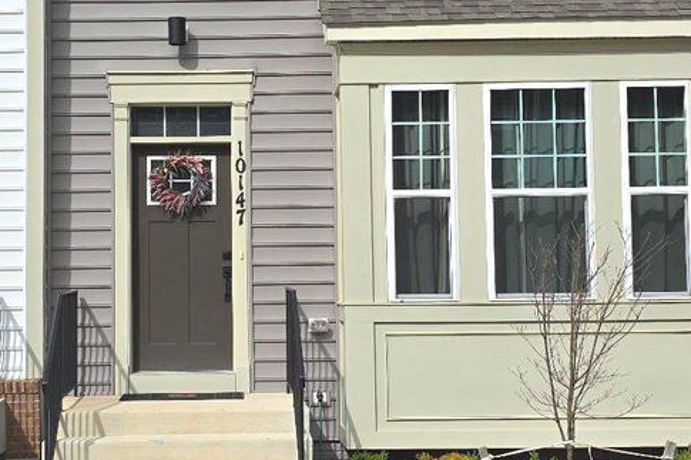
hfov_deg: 28.3
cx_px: 245
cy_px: 191
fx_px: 1362
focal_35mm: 71
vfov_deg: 19.2
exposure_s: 1/1936
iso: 12
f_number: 1.7
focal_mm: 6.3
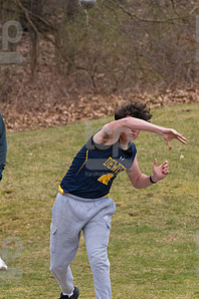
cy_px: 148
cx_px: 109
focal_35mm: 373
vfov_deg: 5.5
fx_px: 3100
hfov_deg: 3.7
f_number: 5
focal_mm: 165
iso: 2000
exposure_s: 1/2000
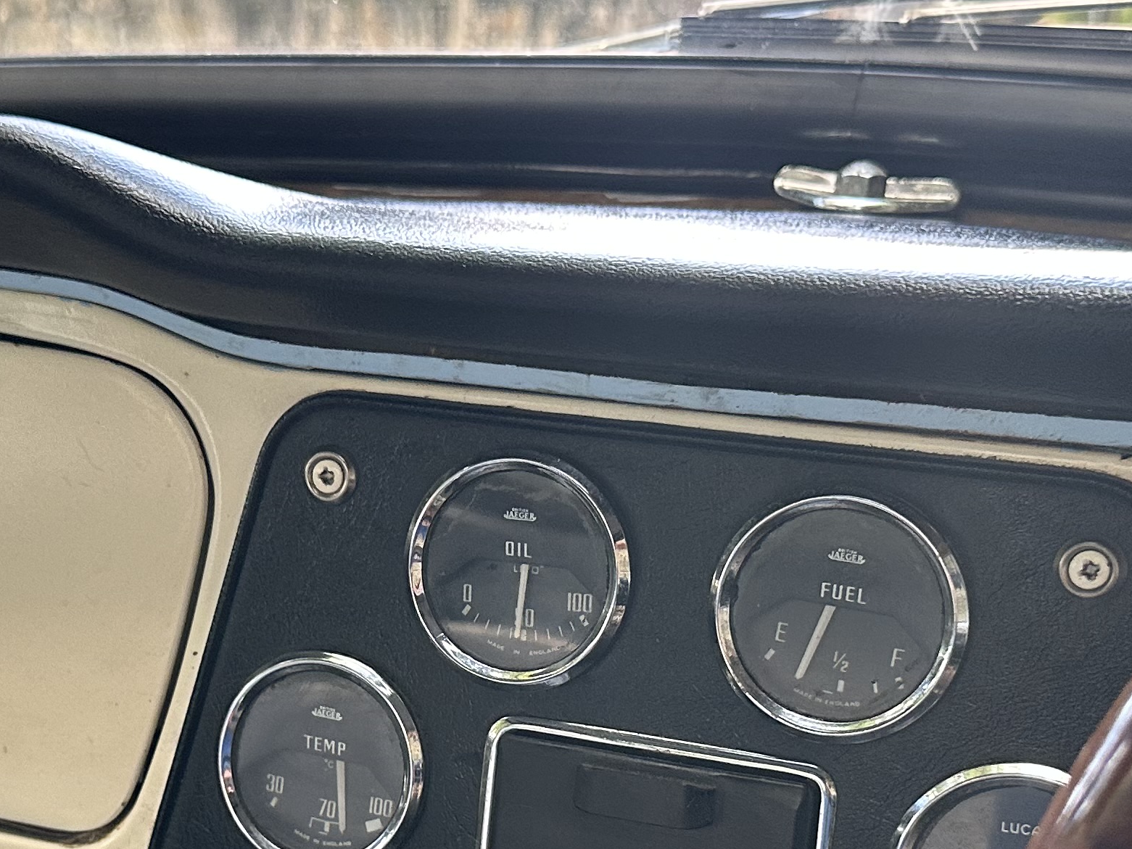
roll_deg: +1.4
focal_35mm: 62
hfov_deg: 31.1
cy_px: 689
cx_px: 481
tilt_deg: -15.8
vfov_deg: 23.3
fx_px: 2028
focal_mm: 6.86
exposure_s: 1/96
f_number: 1.78
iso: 250
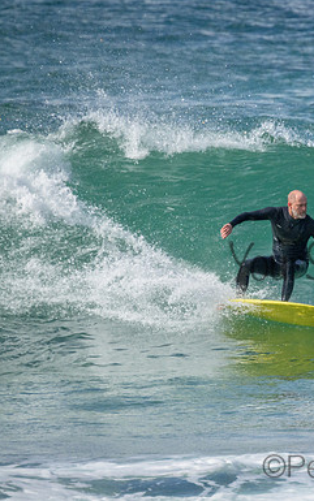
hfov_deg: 1.1
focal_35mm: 1229
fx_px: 16809
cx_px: 364
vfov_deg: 1.7
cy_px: 250
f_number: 11
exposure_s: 1/1250
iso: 2200
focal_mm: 800
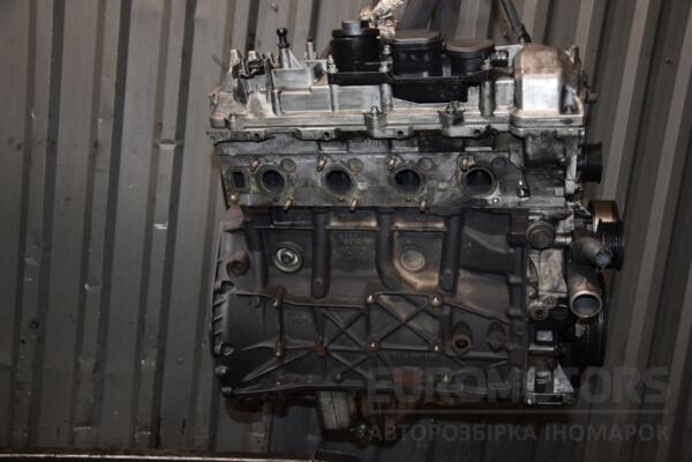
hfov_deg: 53.1
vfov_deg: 36.9
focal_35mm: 36
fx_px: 692
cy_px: 231
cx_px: 346
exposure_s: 1/60
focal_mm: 24
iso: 800
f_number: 5
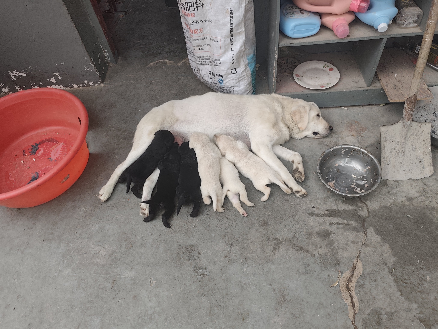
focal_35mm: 24
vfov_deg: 56.8
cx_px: 219
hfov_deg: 71.6
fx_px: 304
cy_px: 164
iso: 64
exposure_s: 1/100
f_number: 1.6
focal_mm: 5.84
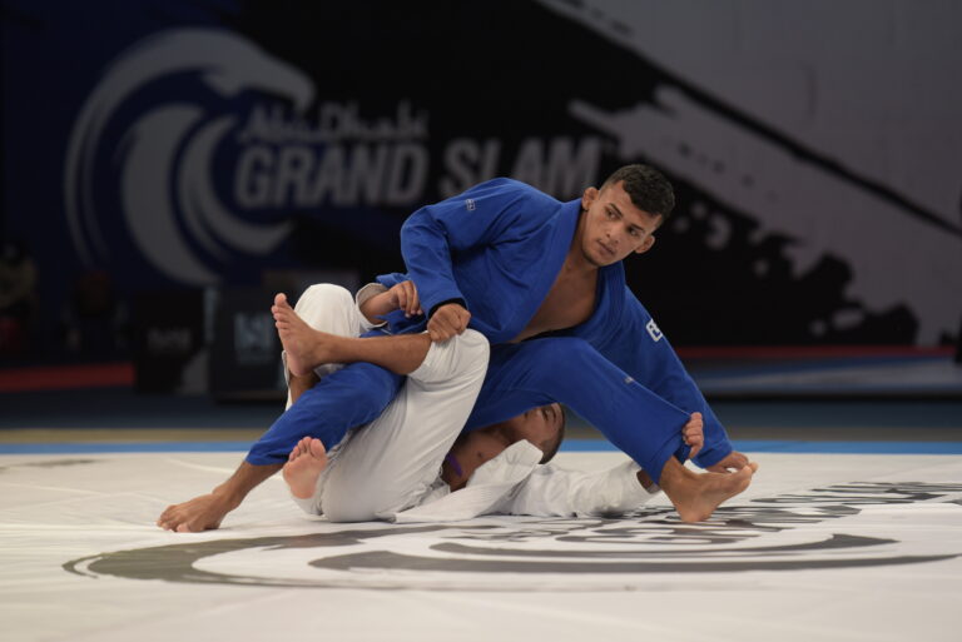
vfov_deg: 9.2
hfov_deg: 13.7
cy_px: 321
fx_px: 4010
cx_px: 481
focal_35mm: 150
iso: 1100
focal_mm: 150
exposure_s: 1/640
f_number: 3.5
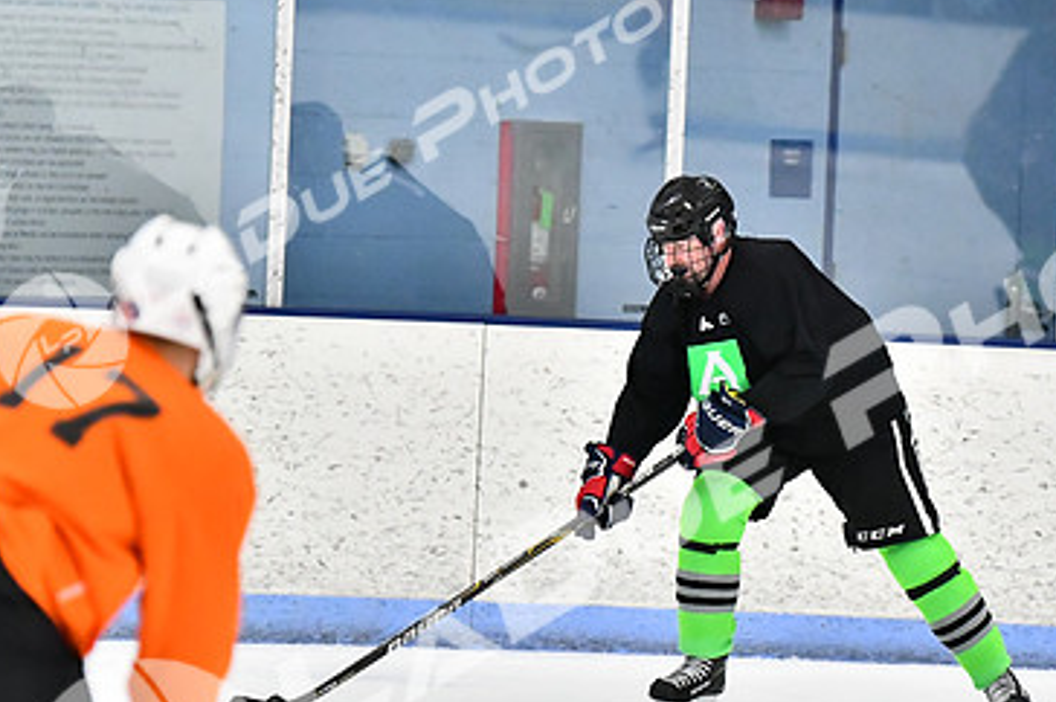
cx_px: 664
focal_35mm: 359
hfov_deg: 5.7
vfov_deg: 3.8
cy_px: 492
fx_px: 10521
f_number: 2.8
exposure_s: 1/1250
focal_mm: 150
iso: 6400
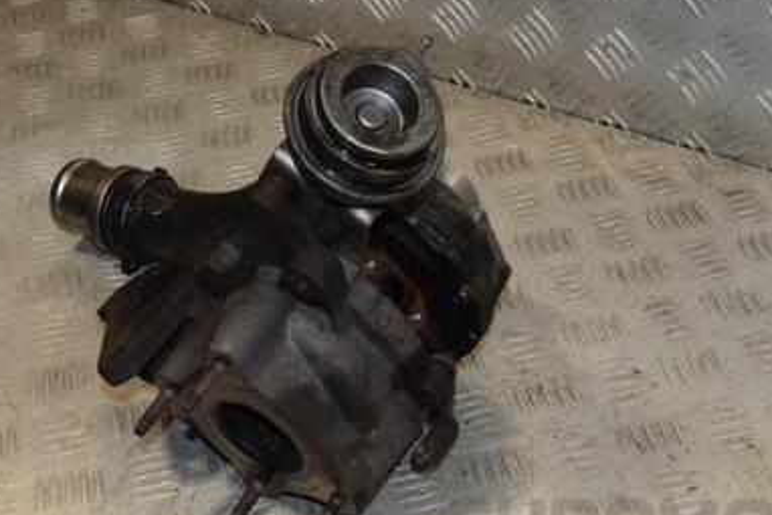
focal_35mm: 66
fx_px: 1416
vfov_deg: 20.6
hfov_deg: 30.5
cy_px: 261
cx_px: 412
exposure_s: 1/200
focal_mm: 28
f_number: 7.1
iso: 800
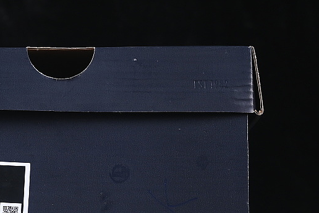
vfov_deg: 8.7
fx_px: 1391
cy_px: 106
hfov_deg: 13.0
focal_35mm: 157
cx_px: 65
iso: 160
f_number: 6.3
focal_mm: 50
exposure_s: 1/60
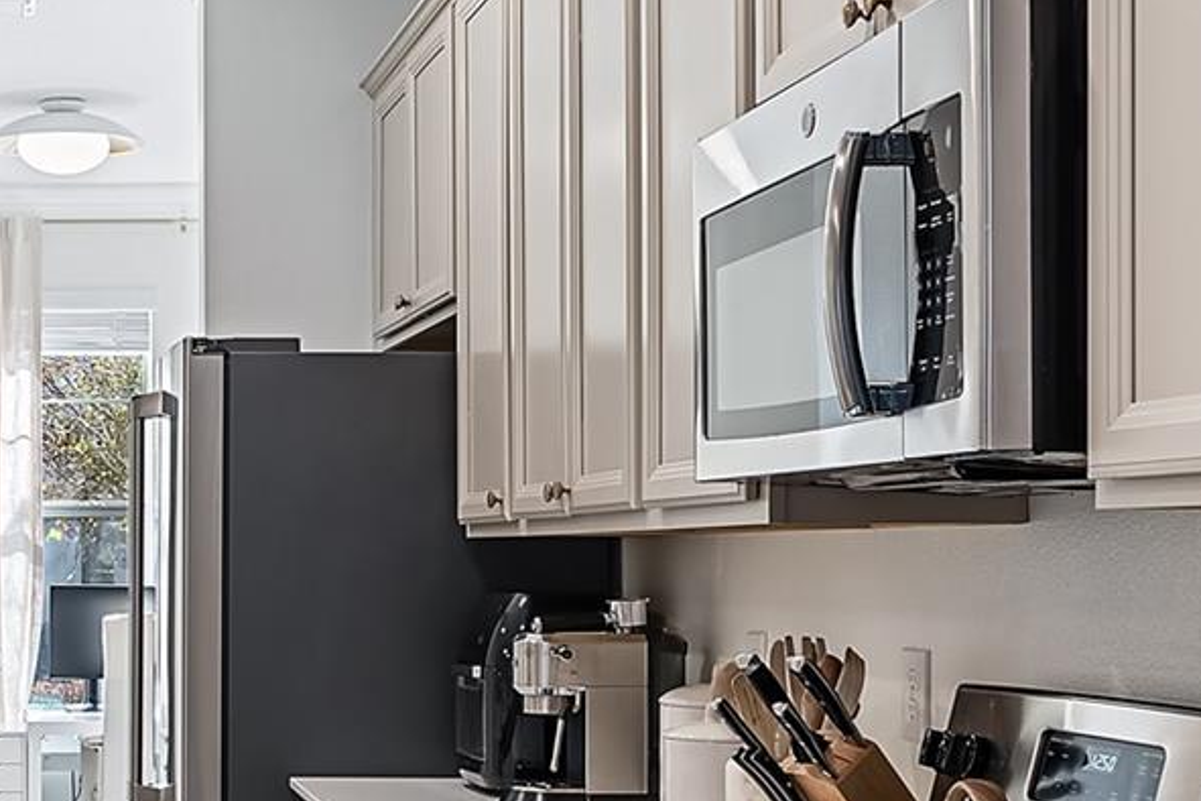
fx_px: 2168
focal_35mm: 65
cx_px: -4
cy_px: 527
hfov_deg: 29.0
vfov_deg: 20.9
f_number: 8
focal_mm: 24
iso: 100
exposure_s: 1/1.67
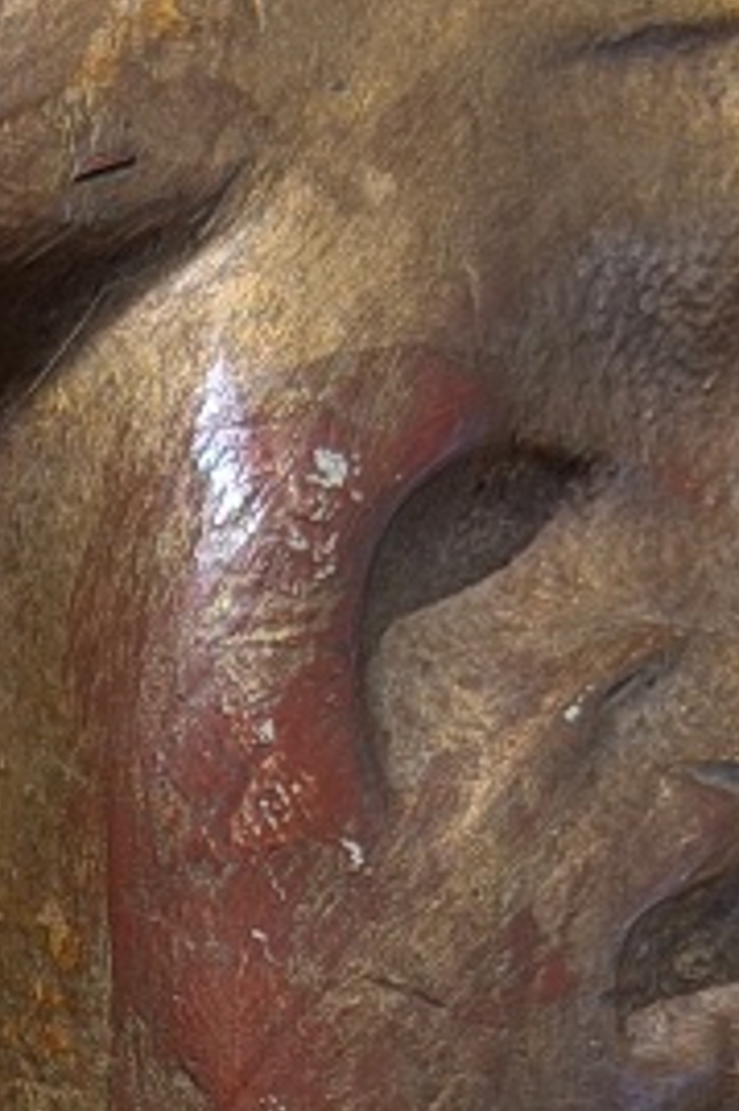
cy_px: 1900
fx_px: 6875
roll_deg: +0.1
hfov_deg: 6.0
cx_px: -896
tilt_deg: +2.6
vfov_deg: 8.9
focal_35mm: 223
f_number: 1.78
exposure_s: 1/100
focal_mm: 6.76
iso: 64
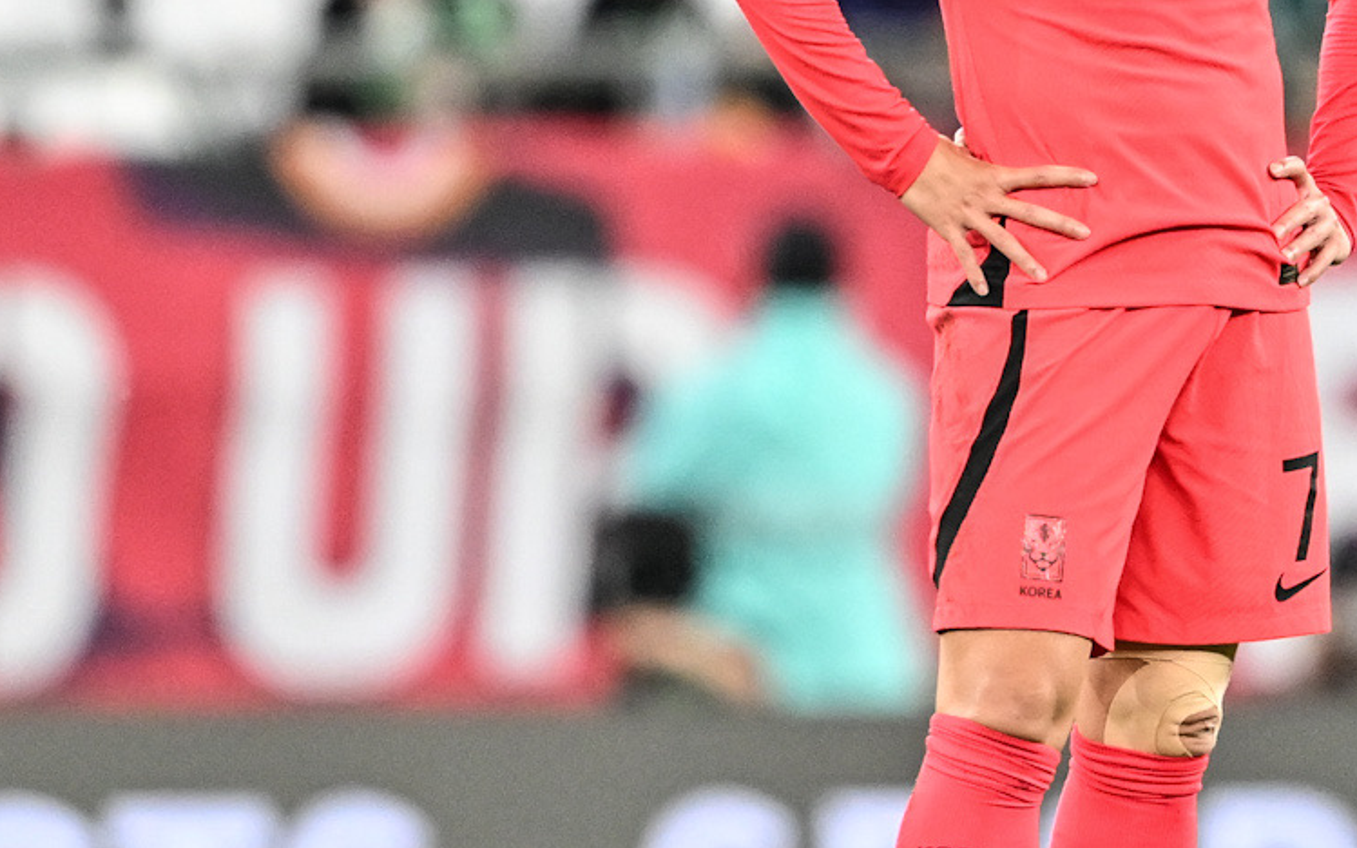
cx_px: 1714
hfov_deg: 1.9
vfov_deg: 1.2
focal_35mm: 1115
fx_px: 41233
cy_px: 263
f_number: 2.8
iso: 1600
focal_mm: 400
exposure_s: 1/1000
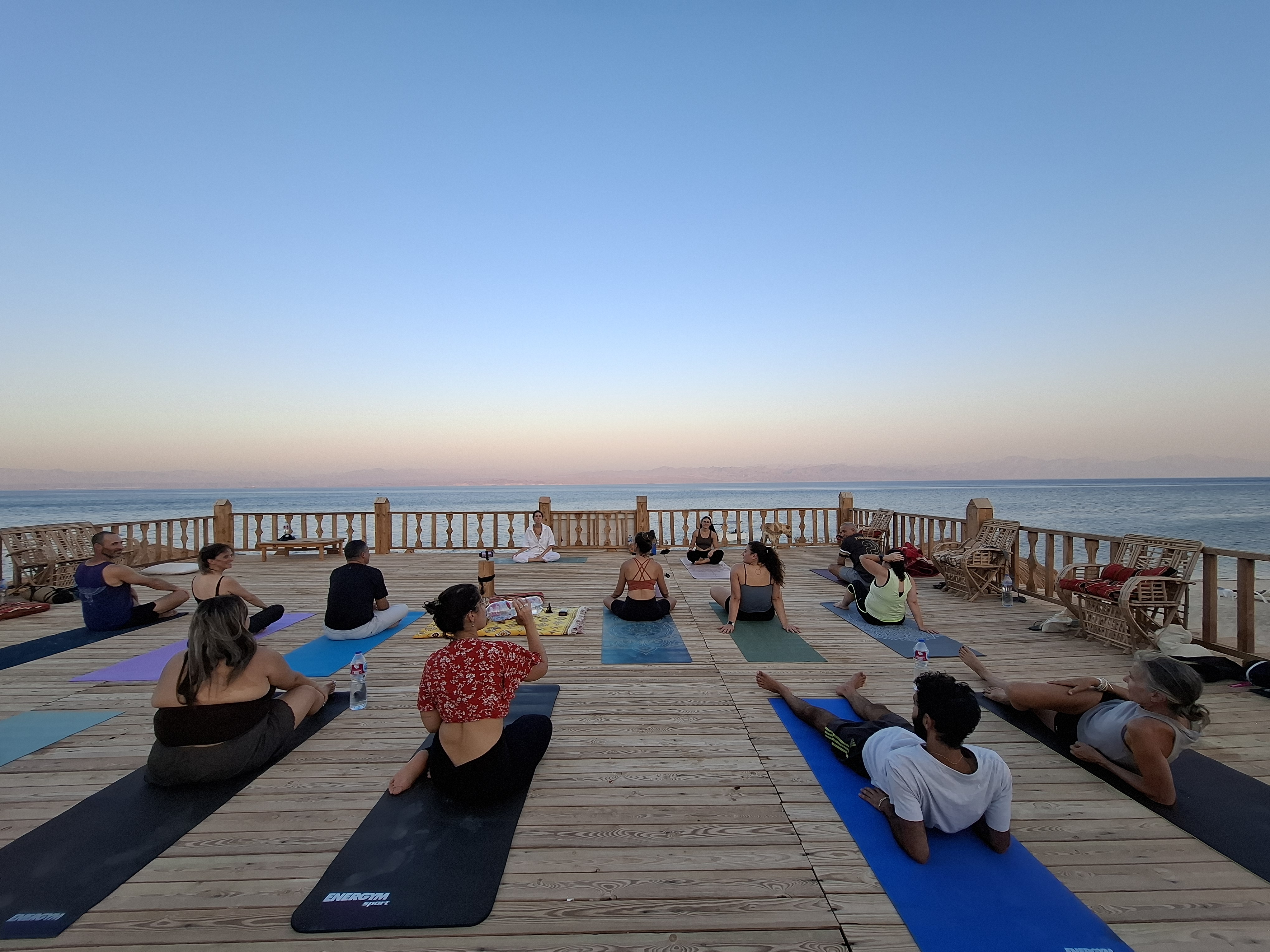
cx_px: 635
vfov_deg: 89.9
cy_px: 476
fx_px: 477
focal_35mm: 13
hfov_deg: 106.2
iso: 40
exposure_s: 1/157
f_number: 2.2
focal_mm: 1.74
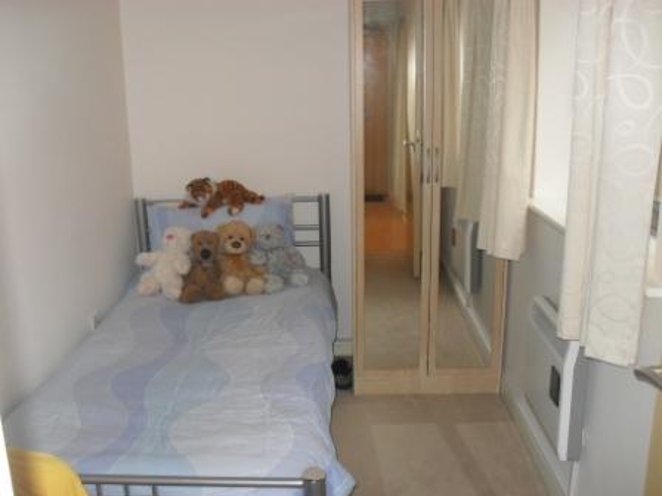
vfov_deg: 40.7
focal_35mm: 35
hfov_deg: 52.6
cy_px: 248
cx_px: 331
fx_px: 669
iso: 200
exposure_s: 1/45
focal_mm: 6.2
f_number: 2.8
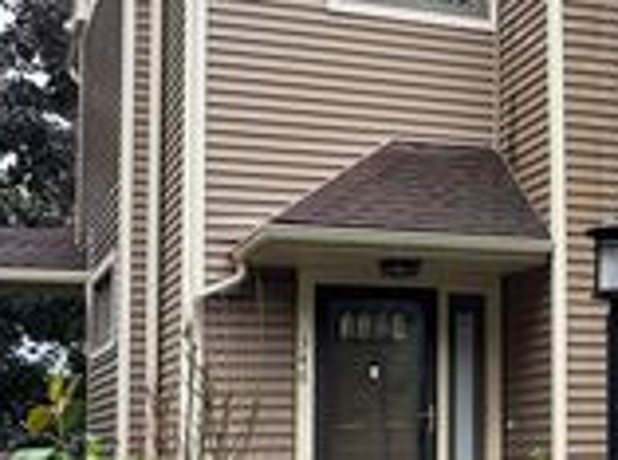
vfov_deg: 17.7
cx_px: 677
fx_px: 1478
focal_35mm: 83
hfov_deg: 22.3
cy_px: 293
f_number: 1.6
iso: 64
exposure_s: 1/121
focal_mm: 5.96
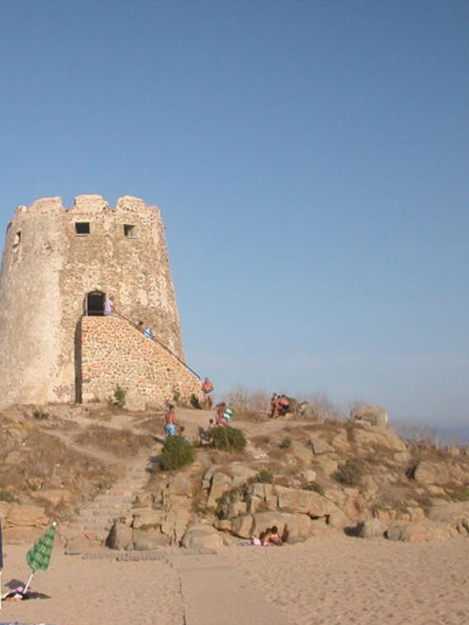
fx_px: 904
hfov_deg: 28.7
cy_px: 314
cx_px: 118
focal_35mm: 50
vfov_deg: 38.2
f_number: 4.5
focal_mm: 5.6
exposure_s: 1/821
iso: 100
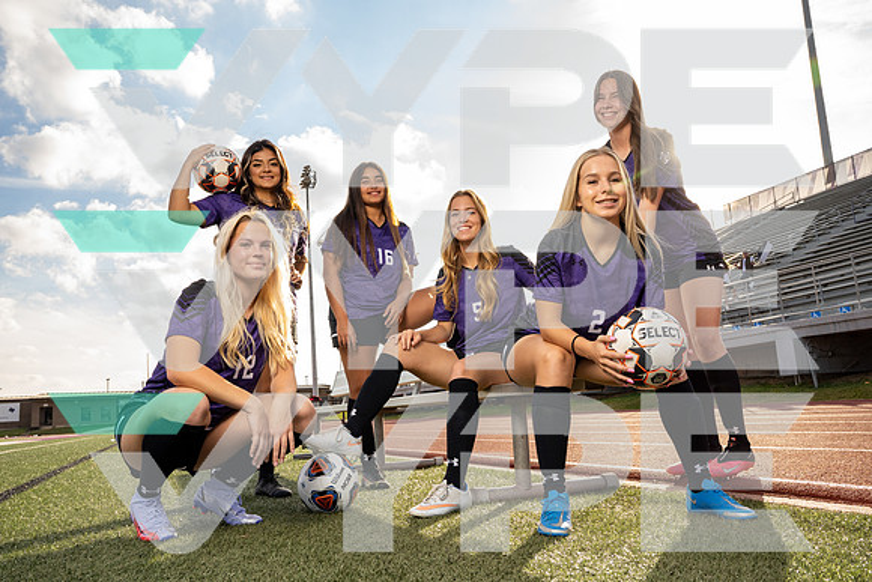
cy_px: 291
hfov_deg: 61.9
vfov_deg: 43.6
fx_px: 727
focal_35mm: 30
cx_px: 436
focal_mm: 30
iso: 500
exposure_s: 1/250
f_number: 10
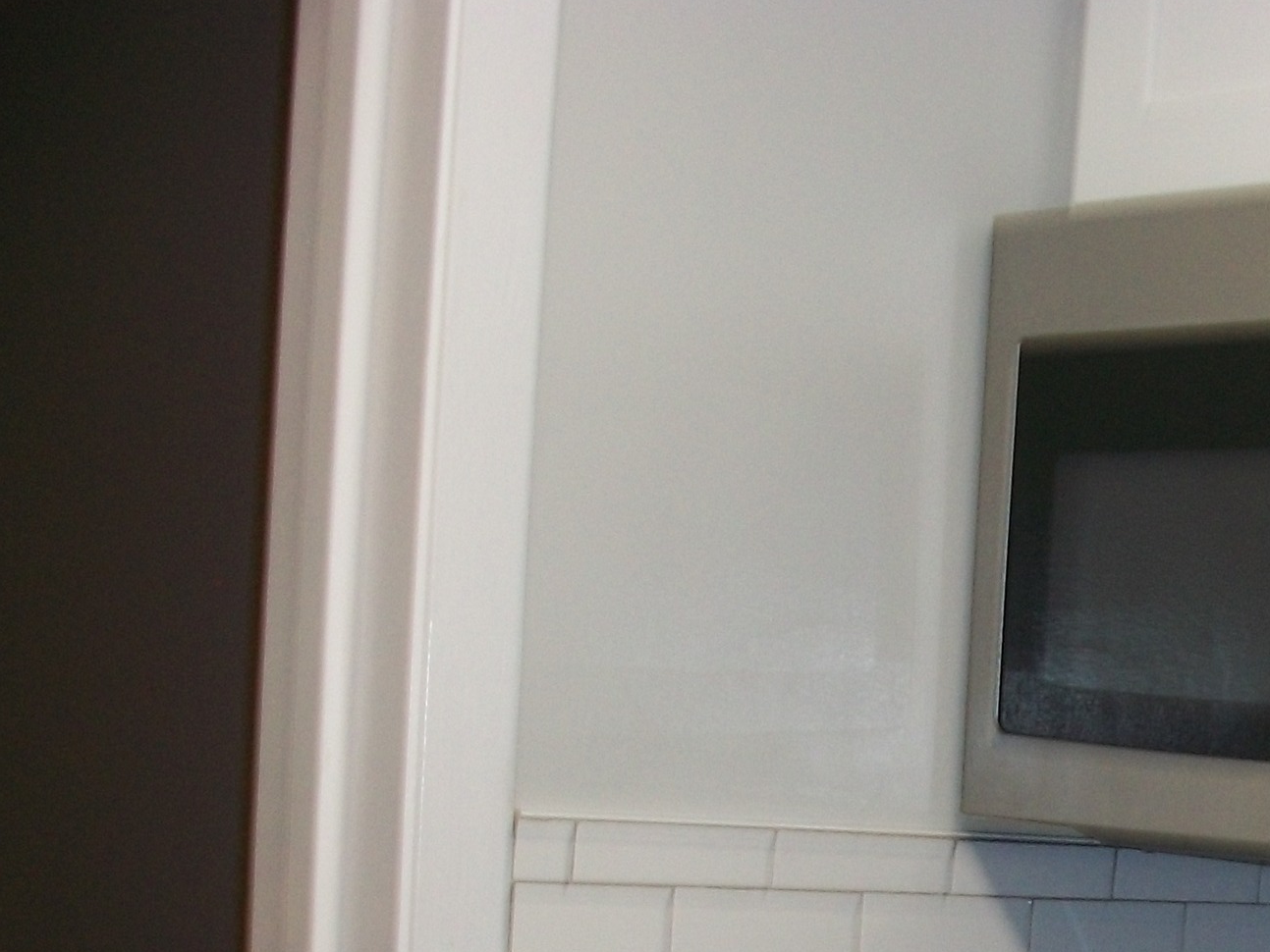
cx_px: 1303
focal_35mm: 76
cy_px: 1096
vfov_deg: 18.5
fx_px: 2789
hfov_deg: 24.4
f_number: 2.9
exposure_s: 1/30
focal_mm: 5.7
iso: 80
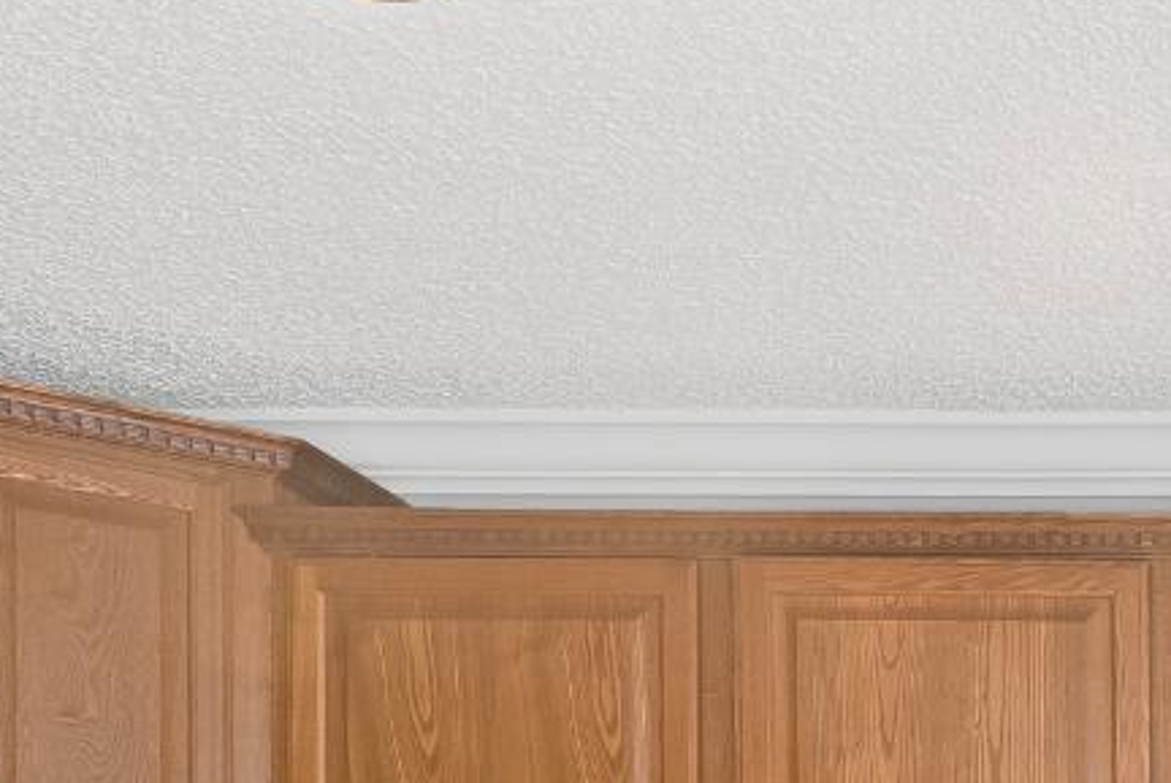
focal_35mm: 59
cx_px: 1559
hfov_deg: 27.6
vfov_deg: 19.7
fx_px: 1921
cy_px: 1211
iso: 1250
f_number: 8
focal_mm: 17
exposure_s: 1.3
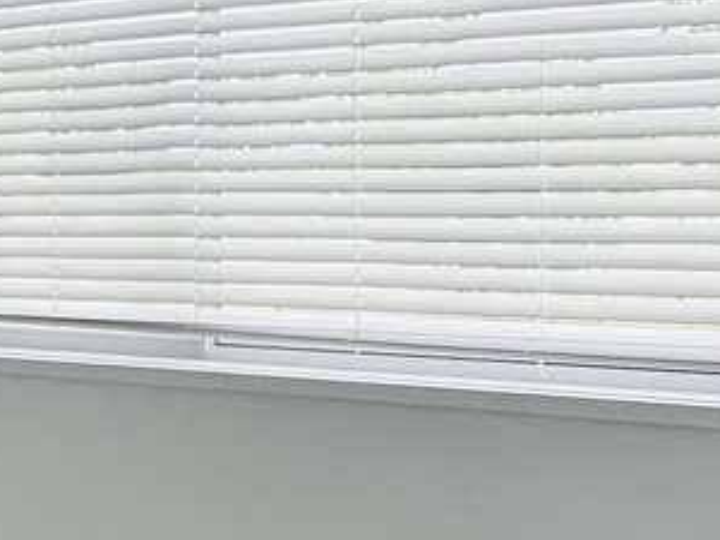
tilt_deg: -0.7
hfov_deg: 23.0
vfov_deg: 21.0
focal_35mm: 70
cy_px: 222
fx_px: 1456
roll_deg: +1.0
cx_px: -329
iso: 40
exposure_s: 1/152
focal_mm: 2.22
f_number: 2.2
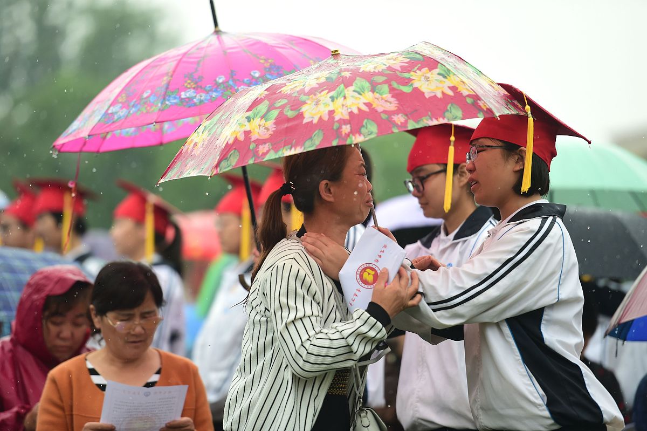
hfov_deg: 10.6
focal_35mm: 195
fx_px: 3503
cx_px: 324
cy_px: 216
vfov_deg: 7.0
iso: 800
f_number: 2.8
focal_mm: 195
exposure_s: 1/2500
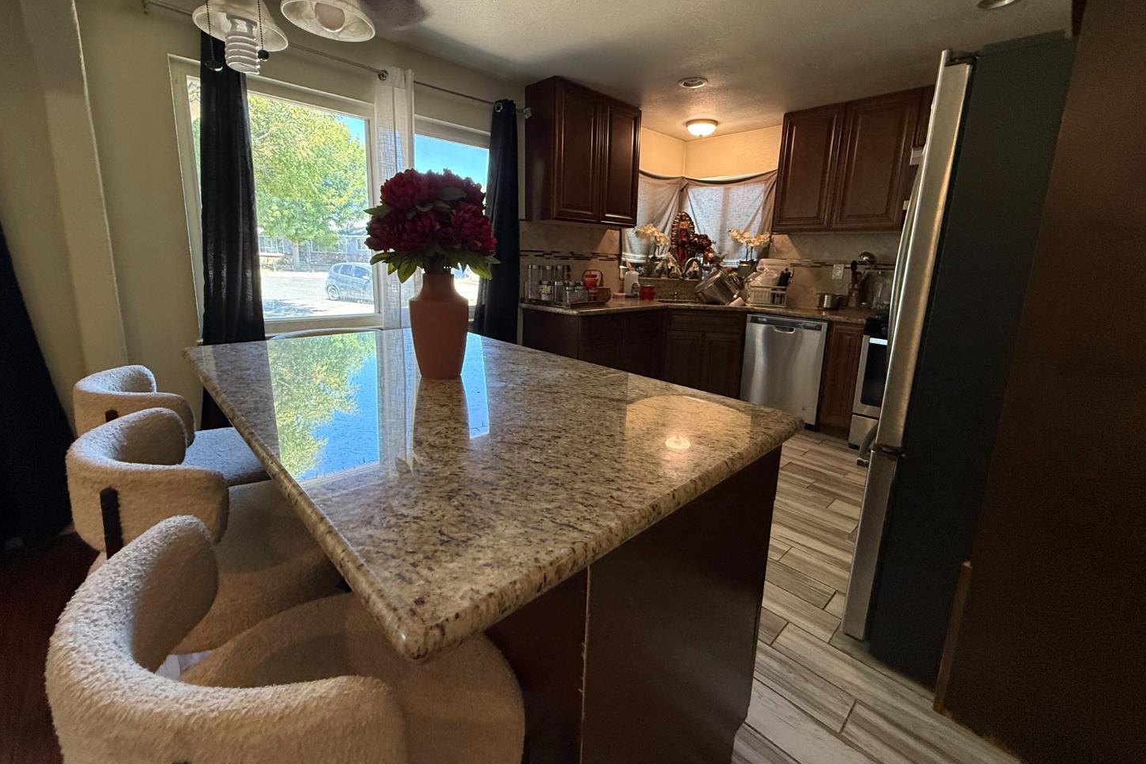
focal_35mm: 15
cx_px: 579
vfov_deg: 77.2
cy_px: 347
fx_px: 478
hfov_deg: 100.4
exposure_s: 1/120
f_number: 2.2
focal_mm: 2.22
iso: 320
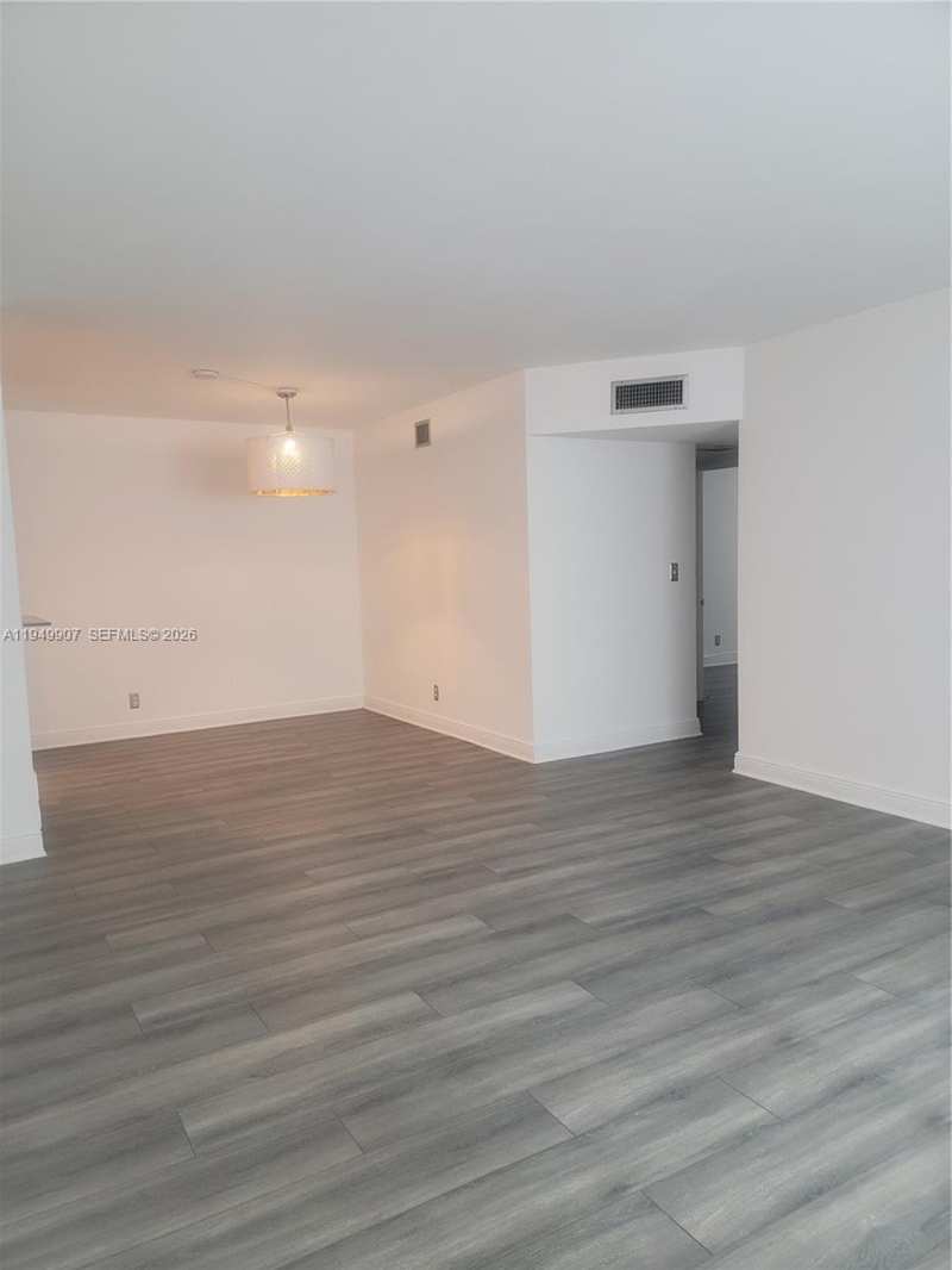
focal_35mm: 24
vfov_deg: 71.6
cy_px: 635
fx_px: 880
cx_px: 476
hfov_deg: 56.8
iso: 125
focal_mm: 6.7
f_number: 1.8
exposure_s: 1/60
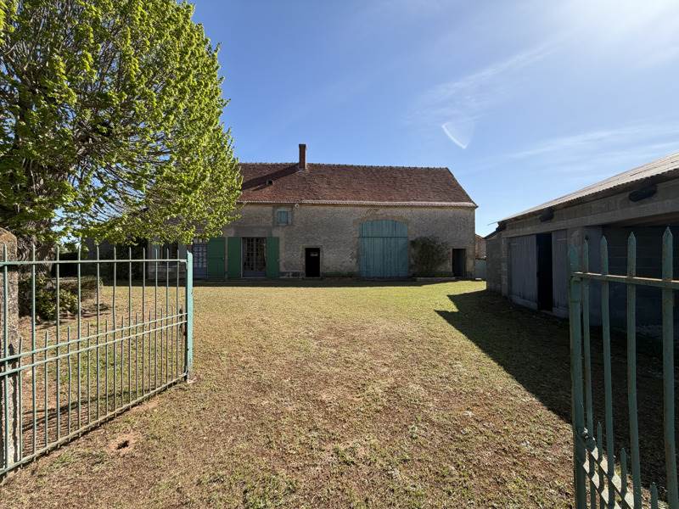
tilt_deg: +1.0
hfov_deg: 102.1
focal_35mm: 14
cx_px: 340
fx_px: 275
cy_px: 254
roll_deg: +1.0
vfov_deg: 85.7
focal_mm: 2.22
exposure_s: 1/770
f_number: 2.2
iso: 25
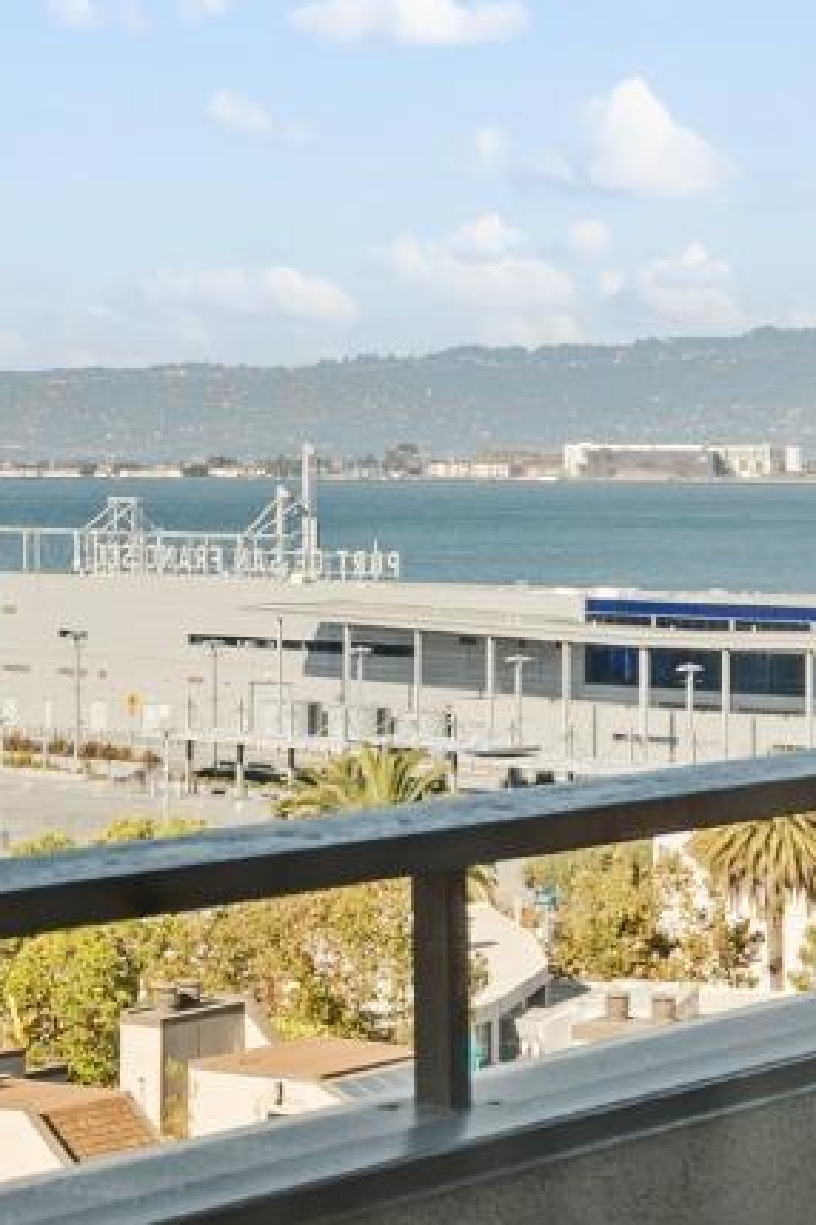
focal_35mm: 126
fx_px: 4284
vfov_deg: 16.2
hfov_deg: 10.7
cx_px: -77
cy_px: 420
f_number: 4
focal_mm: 24
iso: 100
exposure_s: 1/250
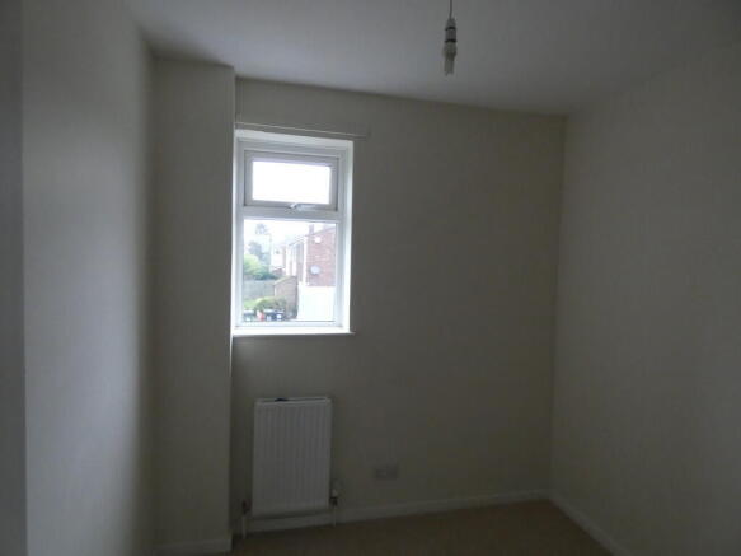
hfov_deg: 81.8
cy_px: 278
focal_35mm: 20
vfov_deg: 66.0
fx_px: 428
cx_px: 370
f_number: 2.8
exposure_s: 1/60
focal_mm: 3.6
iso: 640
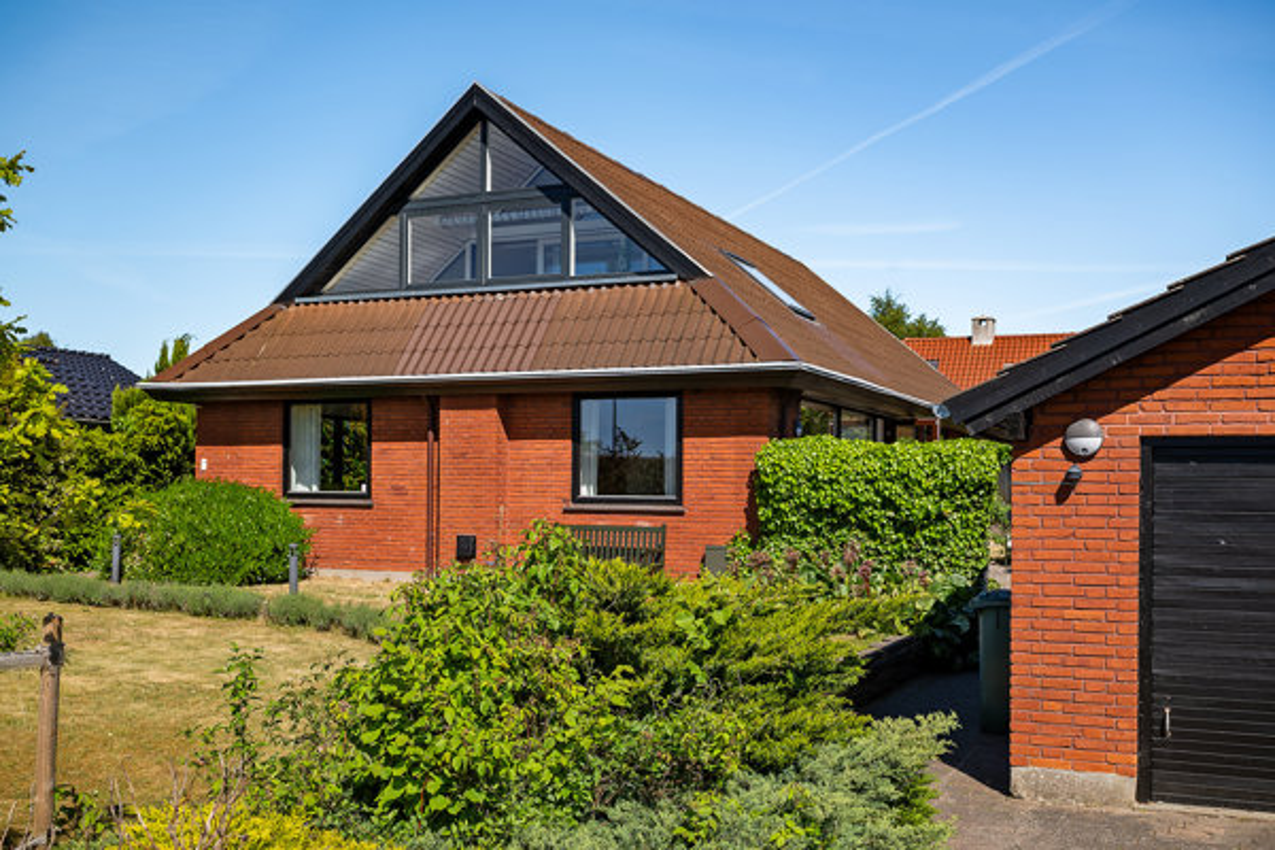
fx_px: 1239
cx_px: 638
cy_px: 425
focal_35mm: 35
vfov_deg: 37.9
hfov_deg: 54.4
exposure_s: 1/100
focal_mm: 35
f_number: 5.6
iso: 160
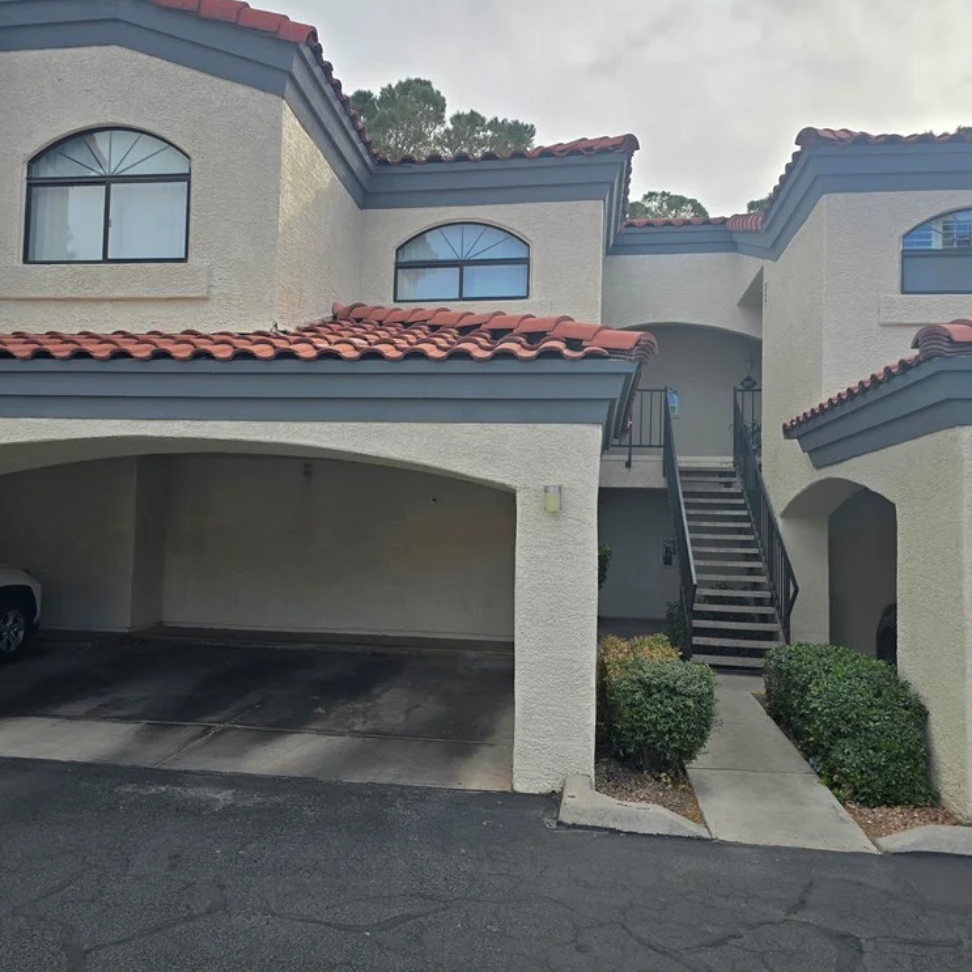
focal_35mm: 28
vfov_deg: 57.3
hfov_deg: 57.2
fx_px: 890
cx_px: 451
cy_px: 474
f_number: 1.7
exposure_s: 1/887
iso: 12
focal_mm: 6.3
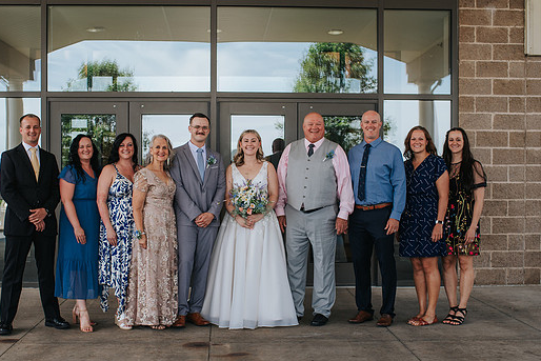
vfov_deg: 26.0
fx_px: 782
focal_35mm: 52
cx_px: 255
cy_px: 207
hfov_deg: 38.2
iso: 160
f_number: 3.5
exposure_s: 1/320
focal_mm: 35
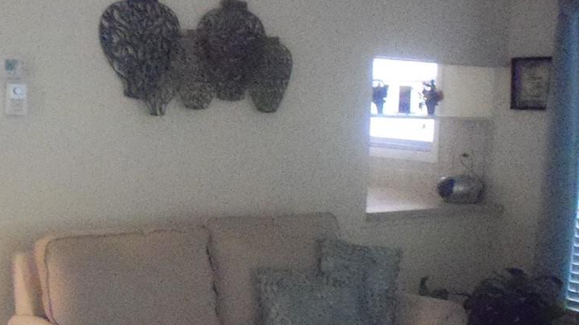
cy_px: 231
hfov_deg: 35.8
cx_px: 209
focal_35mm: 58
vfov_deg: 20.6
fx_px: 890
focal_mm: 6.3
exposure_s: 1/50
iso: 1600
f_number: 3.5
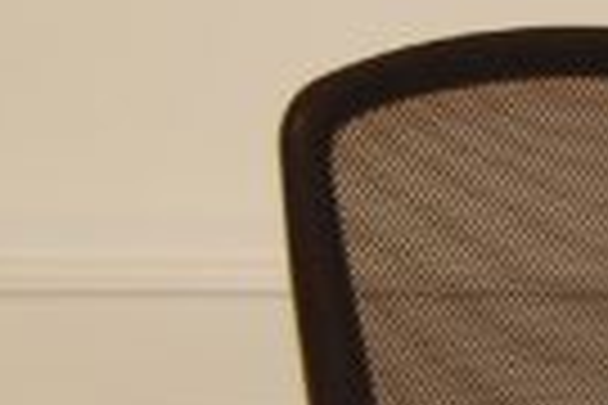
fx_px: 3394
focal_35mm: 201
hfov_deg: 9.3
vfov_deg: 6.8
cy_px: 306
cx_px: 1374
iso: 200
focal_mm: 26
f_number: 4.2
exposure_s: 1/60
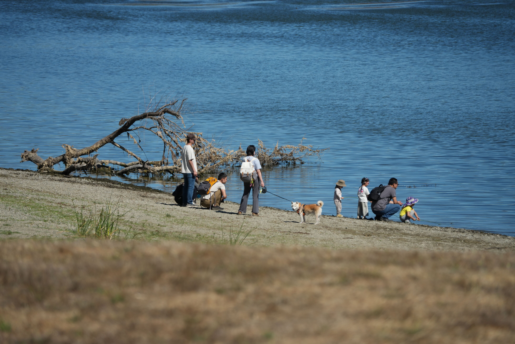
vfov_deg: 5.6
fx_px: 3505
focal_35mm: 245
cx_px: 258
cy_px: 172
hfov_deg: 8.4
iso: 400
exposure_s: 1/2500
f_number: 6.3
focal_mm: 245
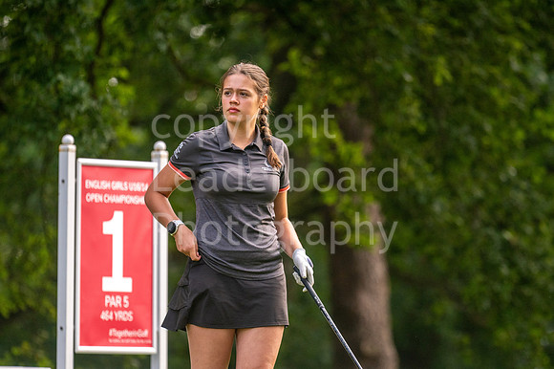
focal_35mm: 450
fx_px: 6921
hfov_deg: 4.6
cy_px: 184
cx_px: 277
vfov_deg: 3.1
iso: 400
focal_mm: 300
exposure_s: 1/640
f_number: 4
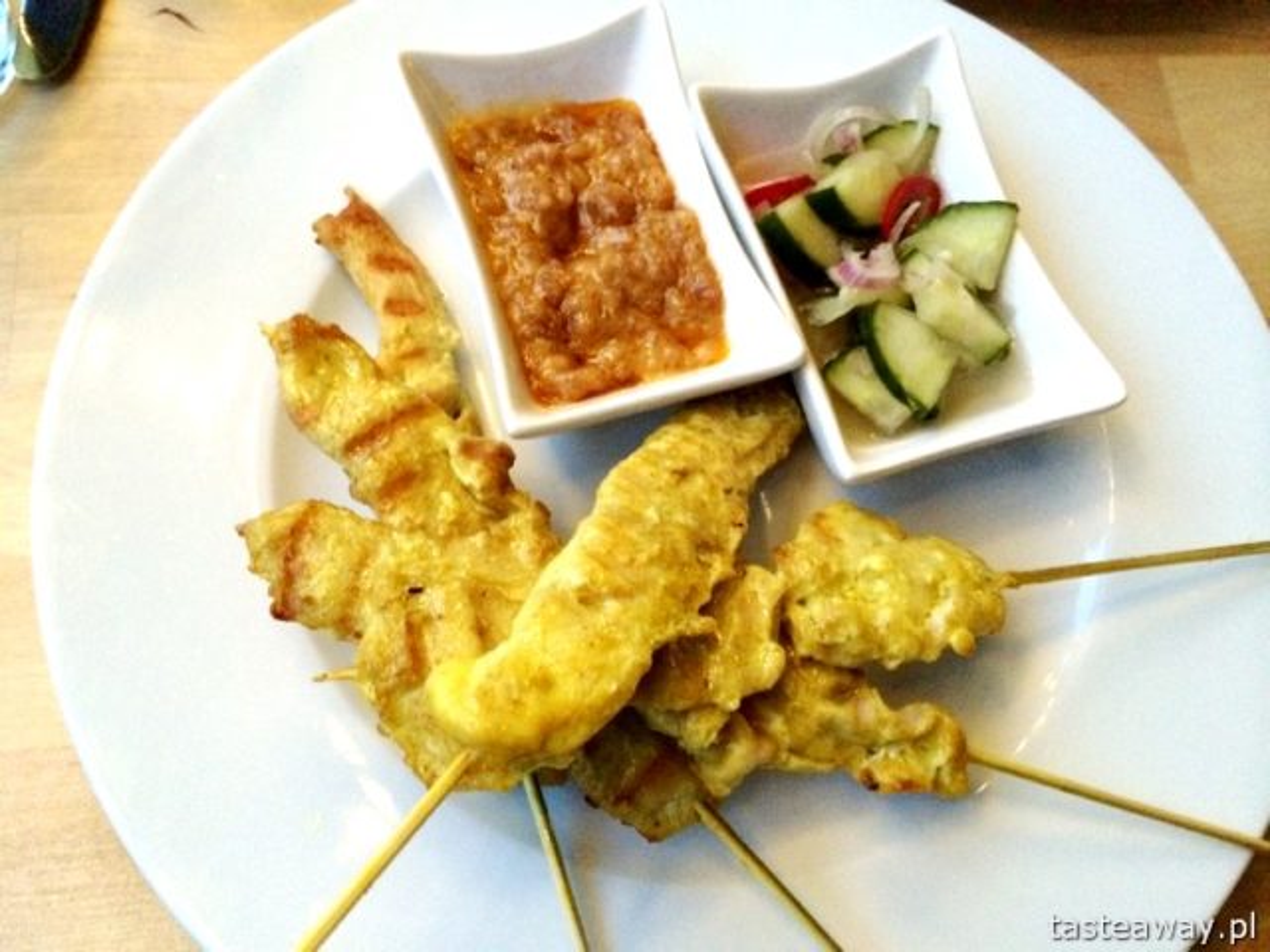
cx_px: 635
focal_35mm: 30
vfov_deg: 46.8
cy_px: 476
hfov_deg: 60.0
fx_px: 1101
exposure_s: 1/15
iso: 500
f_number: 2.2
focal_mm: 4.12
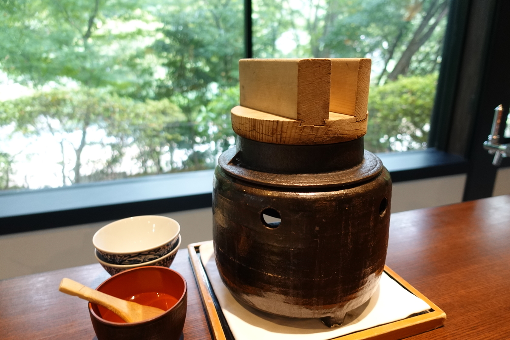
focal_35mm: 24
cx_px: 255
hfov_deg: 73.7
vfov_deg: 53.1
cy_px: 170
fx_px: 340
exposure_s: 1/30
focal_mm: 8.8
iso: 500
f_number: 1.8
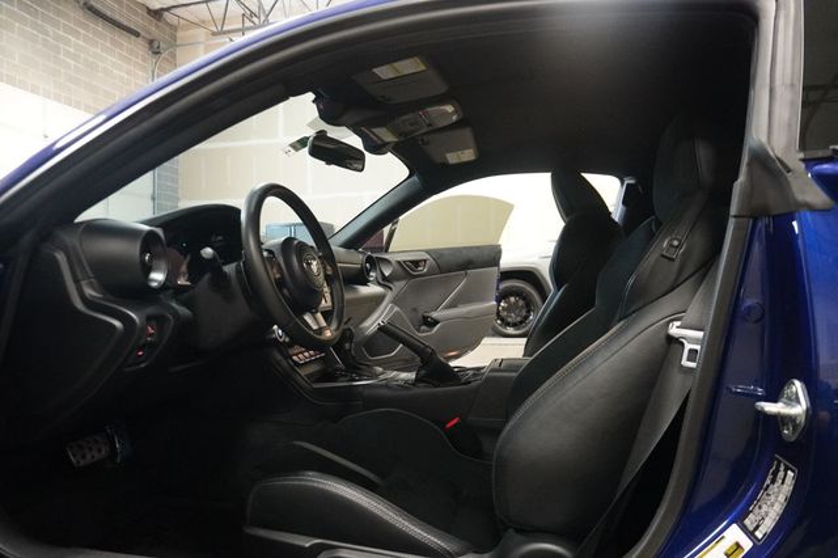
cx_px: 419
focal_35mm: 24
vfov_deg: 53.1
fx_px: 558
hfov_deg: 73.8
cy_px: 279
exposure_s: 1/100
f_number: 3.5
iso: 6400
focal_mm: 16
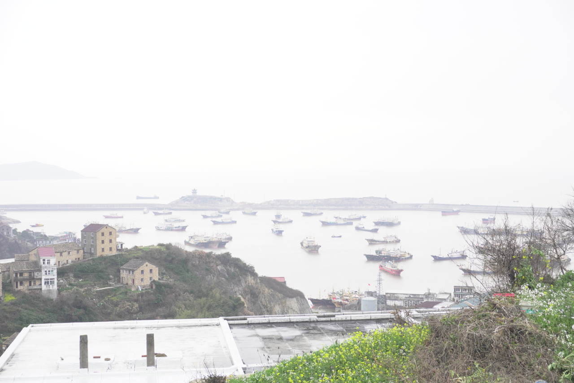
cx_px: 287
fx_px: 814
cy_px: 192
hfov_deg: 38.9
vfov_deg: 26.5
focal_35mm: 51
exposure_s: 1/125
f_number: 8
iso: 640
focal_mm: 34
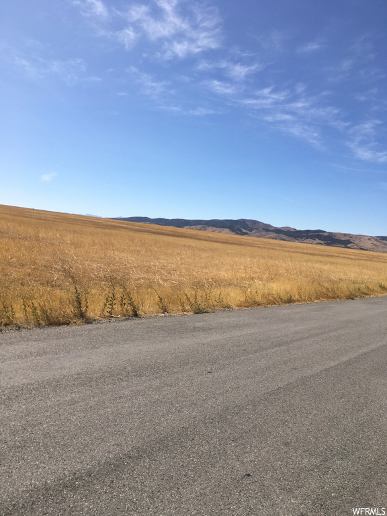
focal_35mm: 29
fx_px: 432
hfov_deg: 48.2
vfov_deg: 61.7
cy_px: 258
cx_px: 194
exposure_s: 1/2404
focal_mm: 4.15
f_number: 2.2
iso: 25
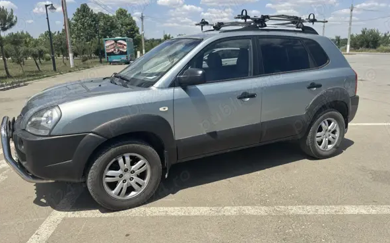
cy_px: 107
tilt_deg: -11.2
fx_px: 298
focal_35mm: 28
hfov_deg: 66.5
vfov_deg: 44.4
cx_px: 194
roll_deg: +1.1
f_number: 1.6
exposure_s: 1/4255
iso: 50
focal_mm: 5.96
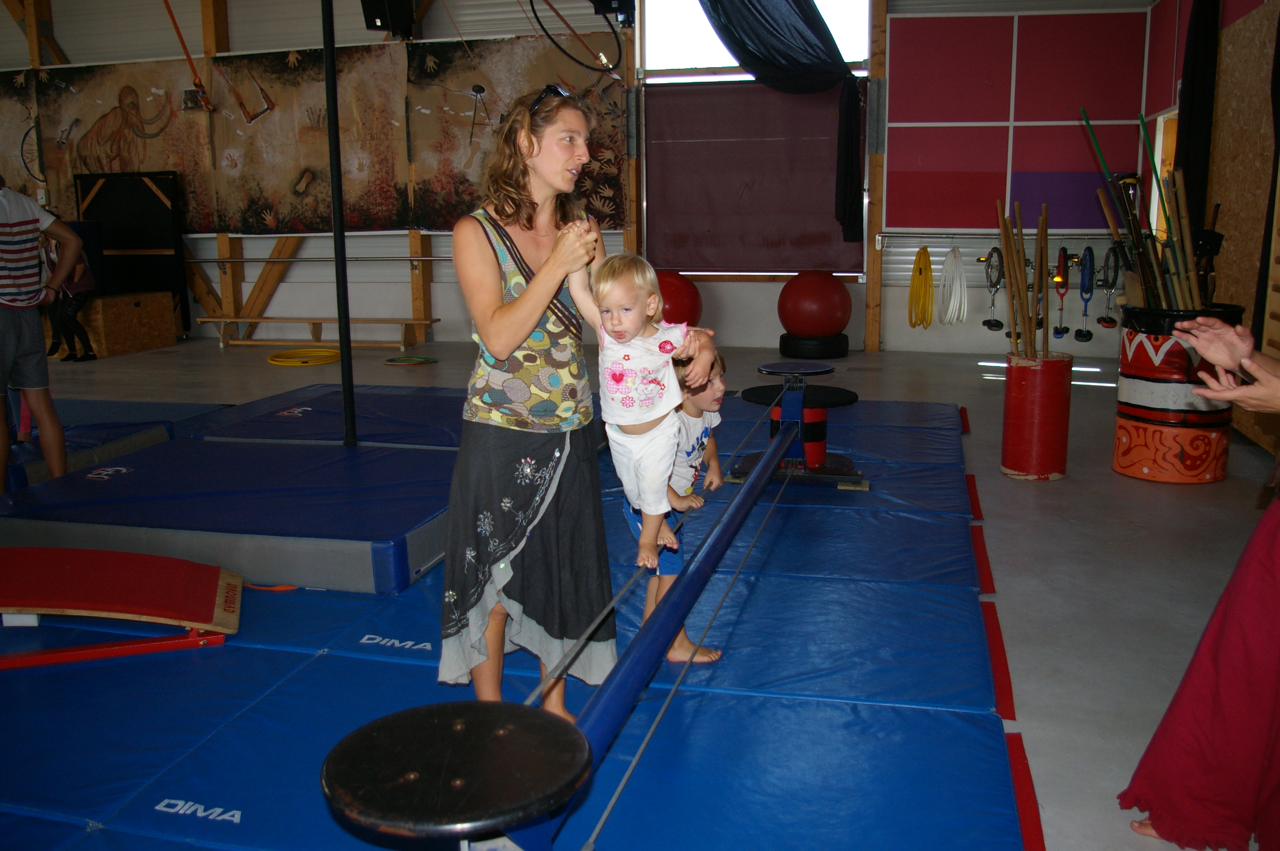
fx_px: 1066
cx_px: 640
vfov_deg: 43.5
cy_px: 426
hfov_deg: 62.0
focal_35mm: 30
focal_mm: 20
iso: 400
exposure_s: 1/125
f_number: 4
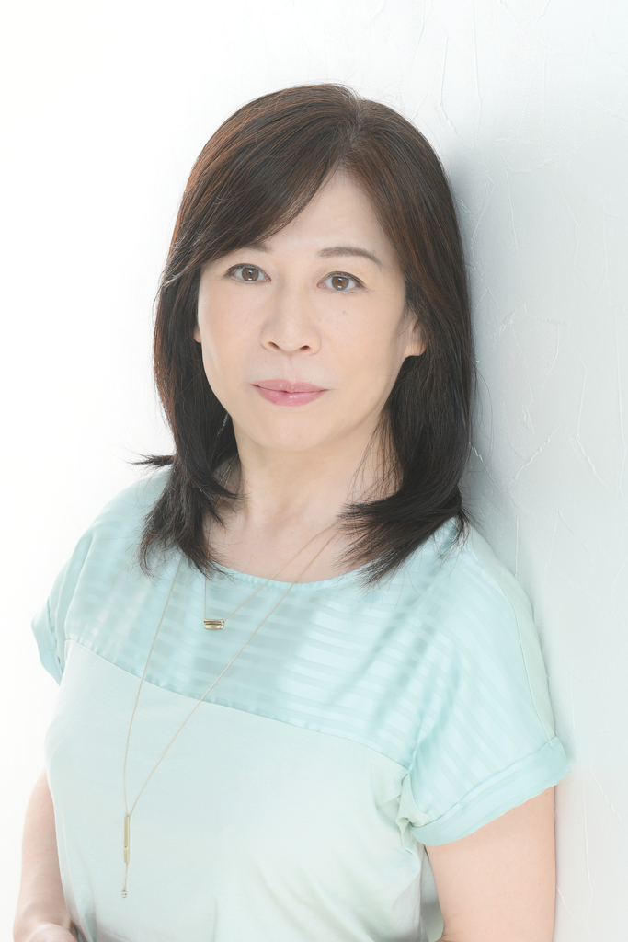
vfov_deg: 19.5
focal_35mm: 105
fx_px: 2746
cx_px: 314
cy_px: 471
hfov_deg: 13.0
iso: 100
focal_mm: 70
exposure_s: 1/125
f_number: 7.1
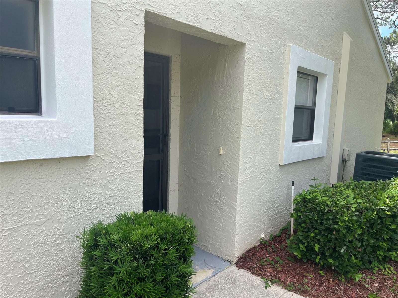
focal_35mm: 26
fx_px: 299
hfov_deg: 67.3
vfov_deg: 53.1
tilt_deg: -8.0
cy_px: 149
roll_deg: -1.2
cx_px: 199
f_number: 1.6
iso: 50
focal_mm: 5.1
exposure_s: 1/1623
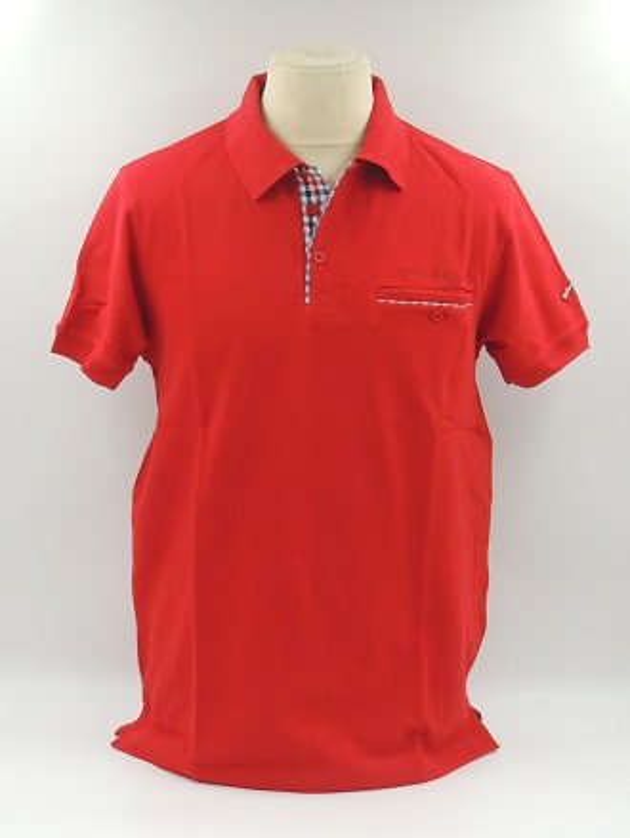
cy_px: 419
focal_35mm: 50
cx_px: 315
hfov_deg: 29.1
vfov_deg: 38.2
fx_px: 1212
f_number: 3.6
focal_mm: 8.9
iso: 400
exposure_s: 1/125
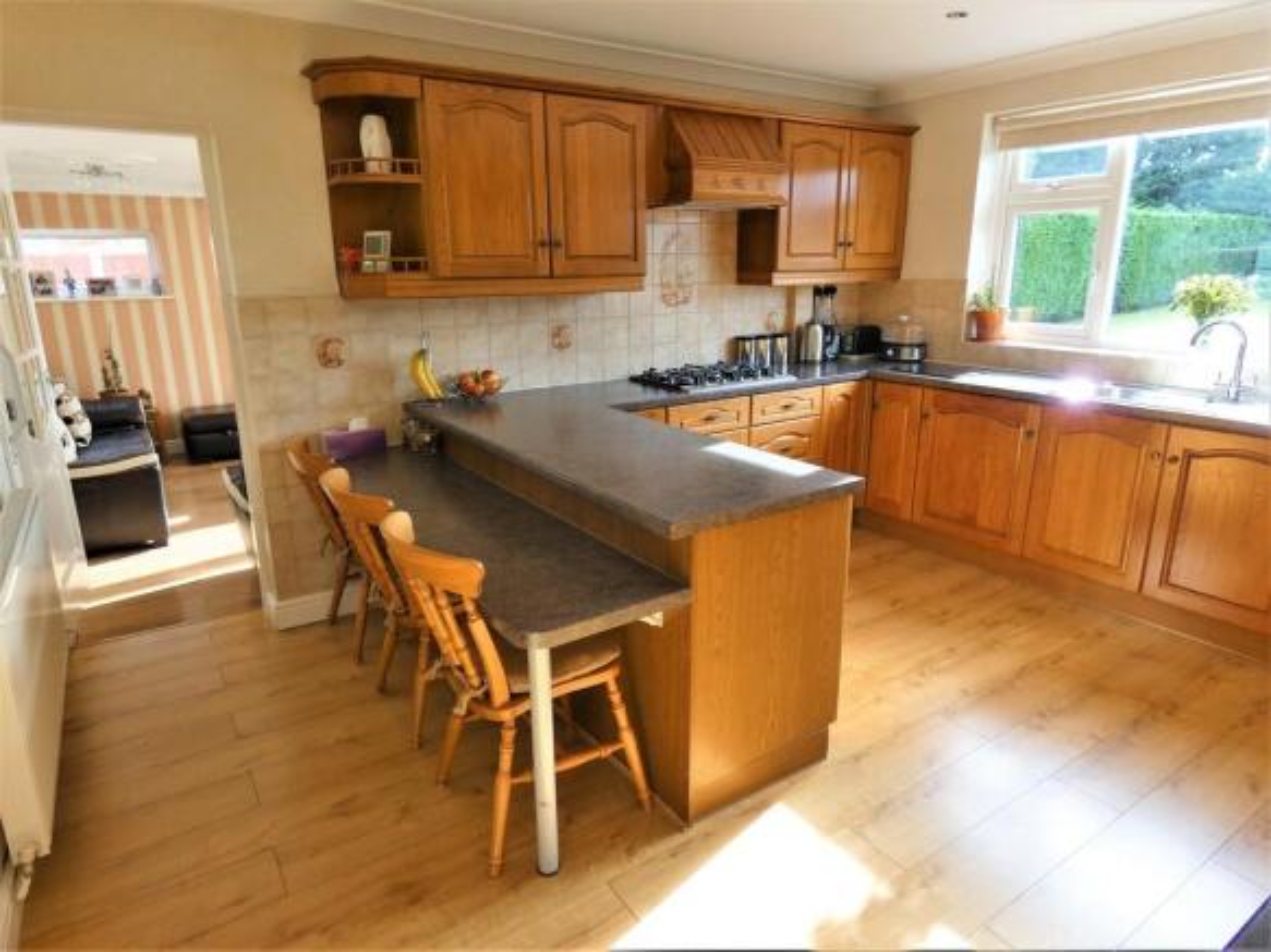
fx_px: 734
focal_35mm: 20
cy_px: 476
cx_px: 636
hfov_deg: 81.8
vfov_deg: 66.0
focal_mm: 3.6
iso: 100
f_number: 2.8
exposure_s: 1/60
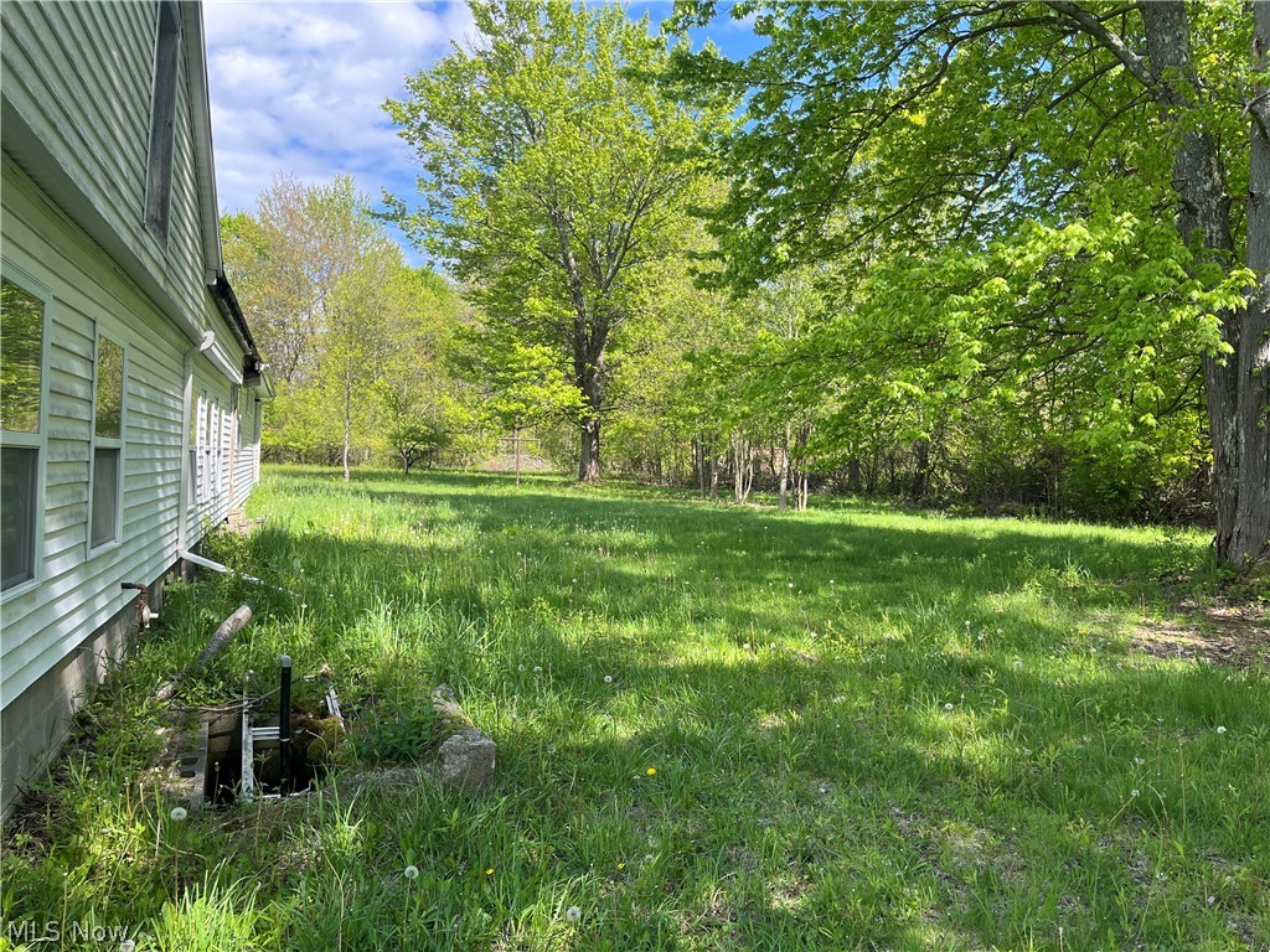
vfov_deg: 53.1
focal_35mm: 26
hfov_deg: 67.3
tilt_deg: +0.3
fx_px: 954
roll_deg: -2.3
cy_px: 476
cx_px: 635
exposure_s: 1/787
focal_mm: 5.1
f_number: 1.6
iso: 50
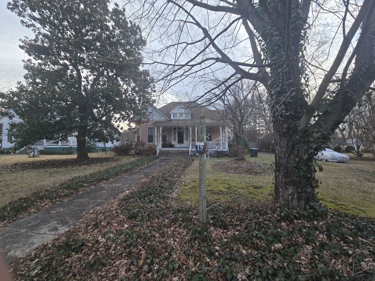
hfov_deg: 106.2
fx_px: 141
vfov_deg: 89.9
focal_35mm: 13
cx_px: 188
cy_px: 140
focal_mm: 2.2
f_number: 2.2
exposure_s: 1/289
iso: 50
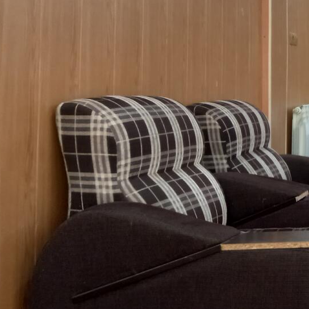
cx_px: 419
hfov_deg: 23.0
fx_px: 656
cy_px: 85
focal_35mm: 65
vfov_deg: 26.2
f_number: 2
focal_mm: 4.6
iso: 250
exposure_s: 1/33
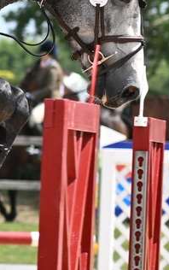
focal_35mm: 792
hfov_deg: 1.7
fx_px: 5826
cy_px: 131
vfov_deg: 2.7
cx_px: -281
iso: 64
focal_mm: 82
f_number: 3.2
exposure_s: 1/1000
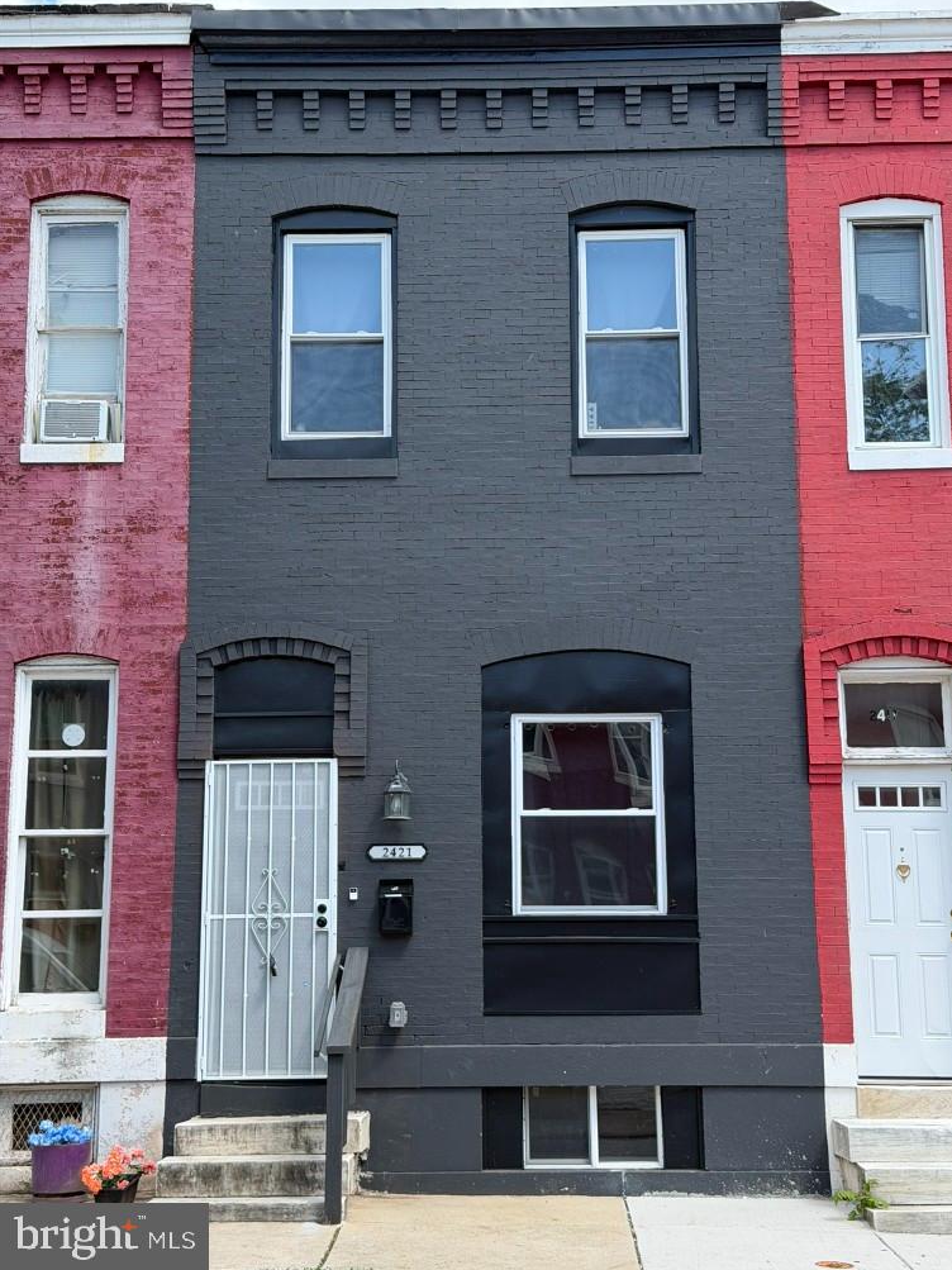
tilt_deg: +10.7
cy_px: 623
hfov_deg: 29.7
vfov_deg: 38.9
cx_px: 485
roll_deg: +0.3
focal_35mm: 49
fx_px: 1797
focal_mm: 6.76
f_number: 1.78
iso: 80
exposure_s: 1/1203
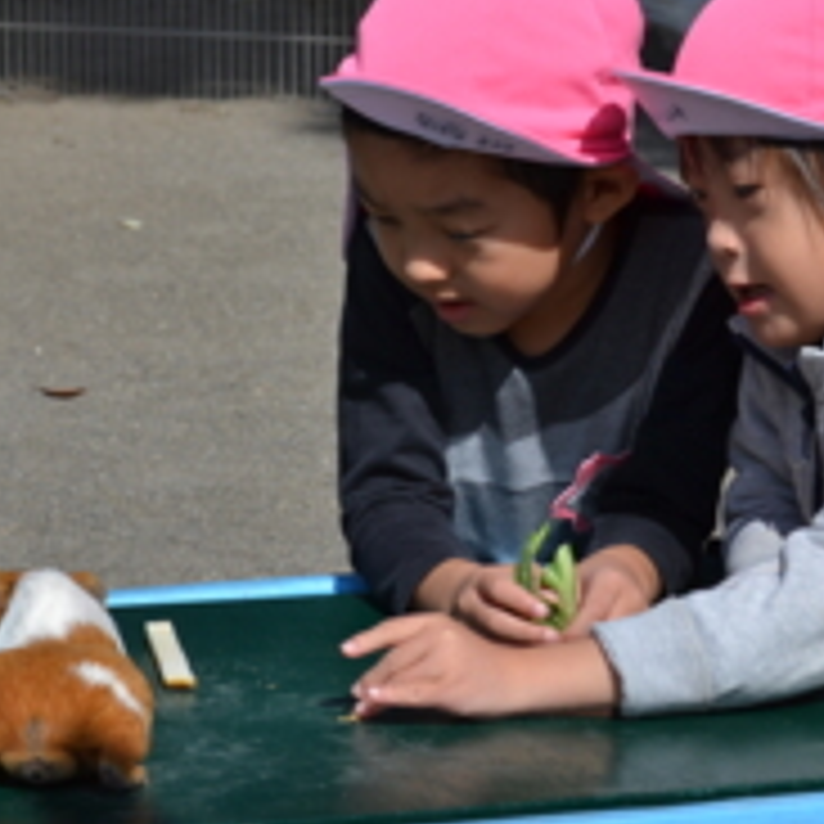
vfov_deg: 10.1
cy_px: 371
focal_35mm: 173
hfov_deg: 10.1
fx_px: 4659
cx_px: 396
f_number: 10
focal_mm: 62
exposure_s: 1/400
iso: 100
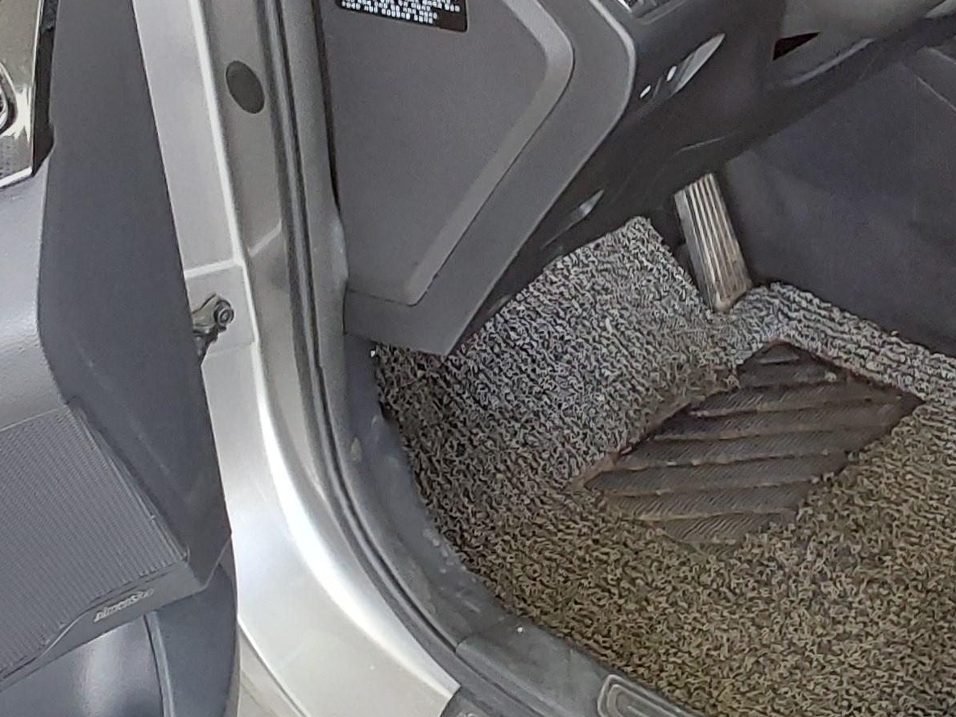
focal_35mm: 77
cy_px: 226
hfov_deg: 25.1
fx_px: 2126
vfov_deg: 19.1
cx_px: 701
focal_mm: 2.91
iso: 250
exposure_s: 1/60
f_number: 1.9
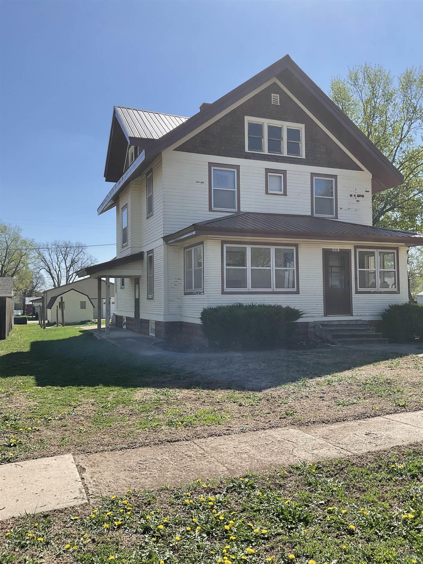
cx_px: 212
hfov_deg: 48.2
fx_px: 472
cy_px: 282
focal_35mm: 29
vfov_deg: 61.7
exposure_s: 1/1786
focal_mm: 3
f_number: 1.8
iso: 16
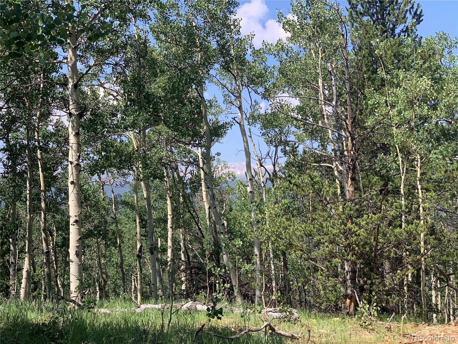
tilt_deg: +4.5
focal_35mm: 52
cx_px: 229
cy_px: 172
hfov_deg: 36.8
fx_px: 688
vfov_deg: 28.0
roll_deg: -2.5
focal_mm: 6
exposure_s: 1/521
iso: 16
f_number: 2.4
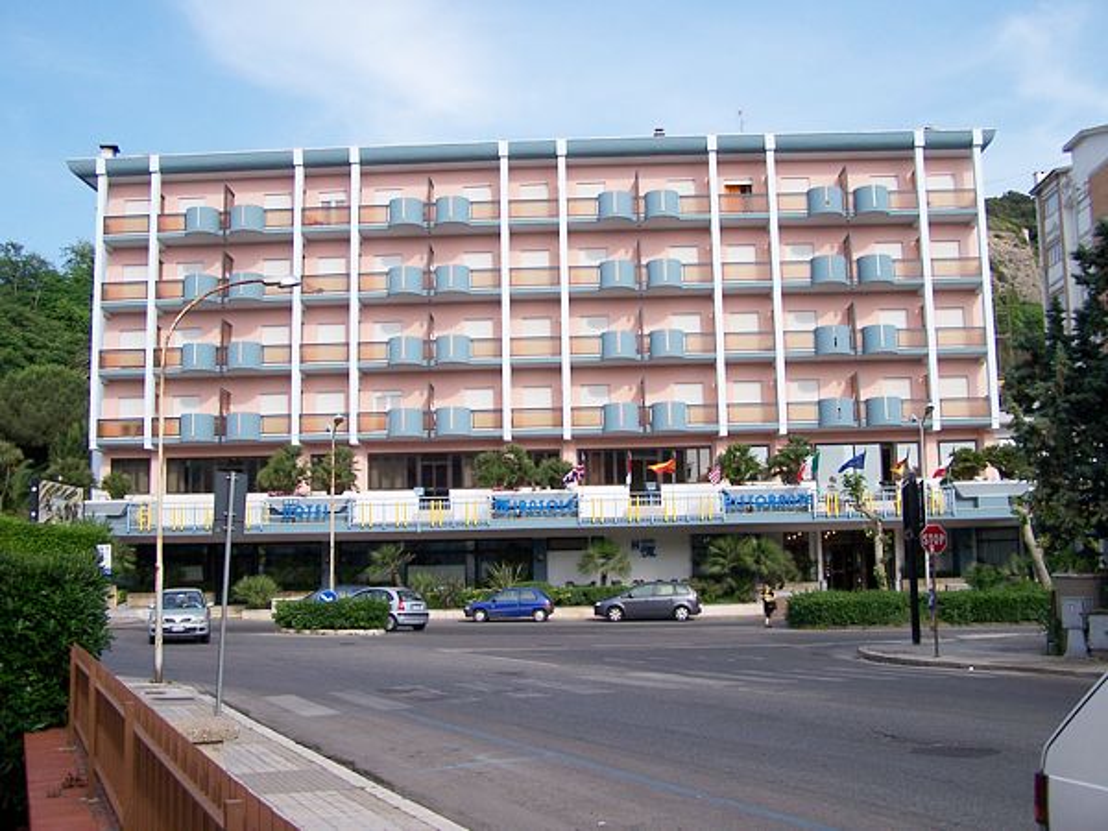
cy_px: 416
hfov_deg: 49.0
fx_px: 1216
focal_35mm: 38
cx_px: 554
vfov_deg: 37.7
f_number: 2.8
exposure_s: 1/1000
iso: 80
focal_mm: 6.3
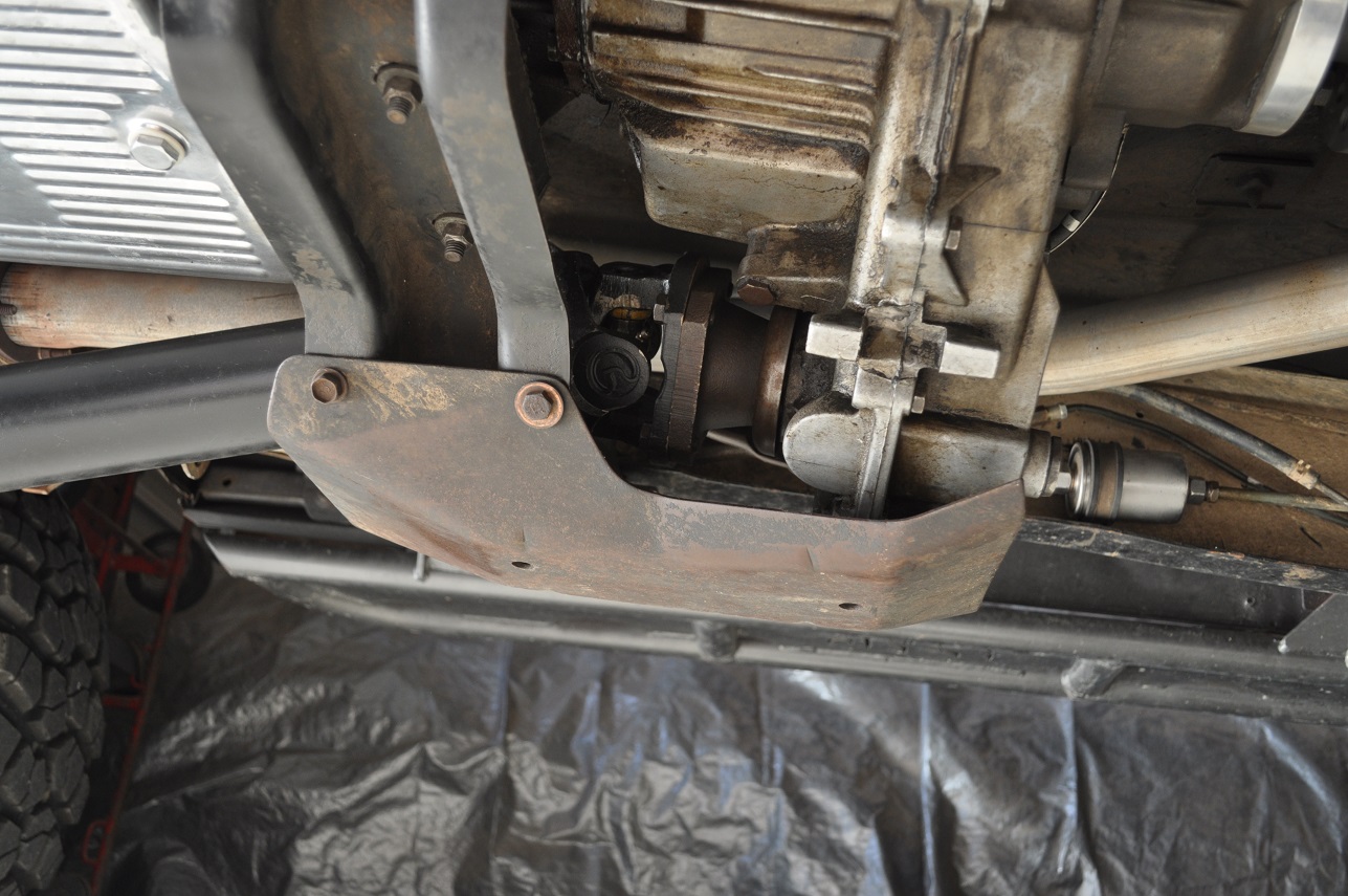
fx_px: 1346
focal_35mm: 36
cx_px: 674
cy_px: 448
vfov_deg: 36.8
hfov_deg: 53.2
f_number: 4
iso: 400
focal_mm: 24
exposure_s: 1/40
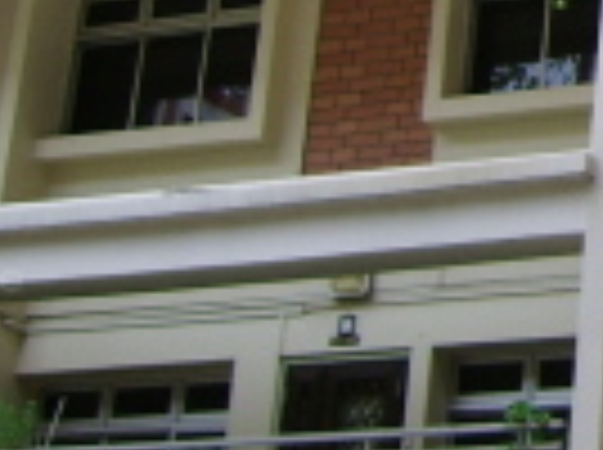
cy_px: -166
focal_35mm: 144
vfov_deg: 10.0
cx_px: 999
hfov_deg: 12.8
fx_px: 2504
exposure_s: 1/353
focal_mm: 5.95
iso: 50
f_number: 2.8
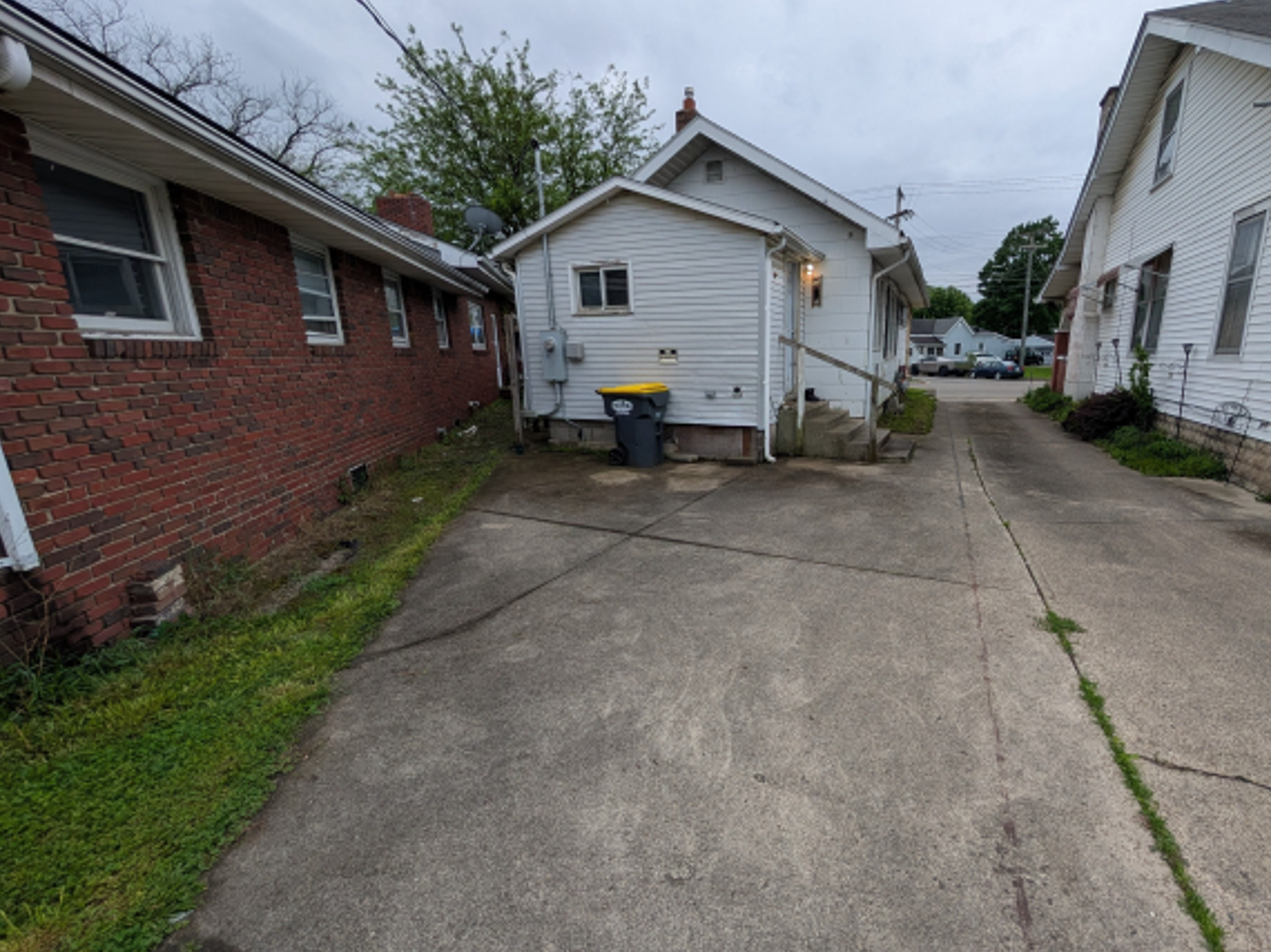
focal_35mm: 14
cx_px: 734
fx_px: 514
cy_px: 484
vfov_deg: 85.6
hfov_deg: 101.3
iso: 54
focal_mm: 2.02
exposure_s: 1/1045
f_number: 1.7
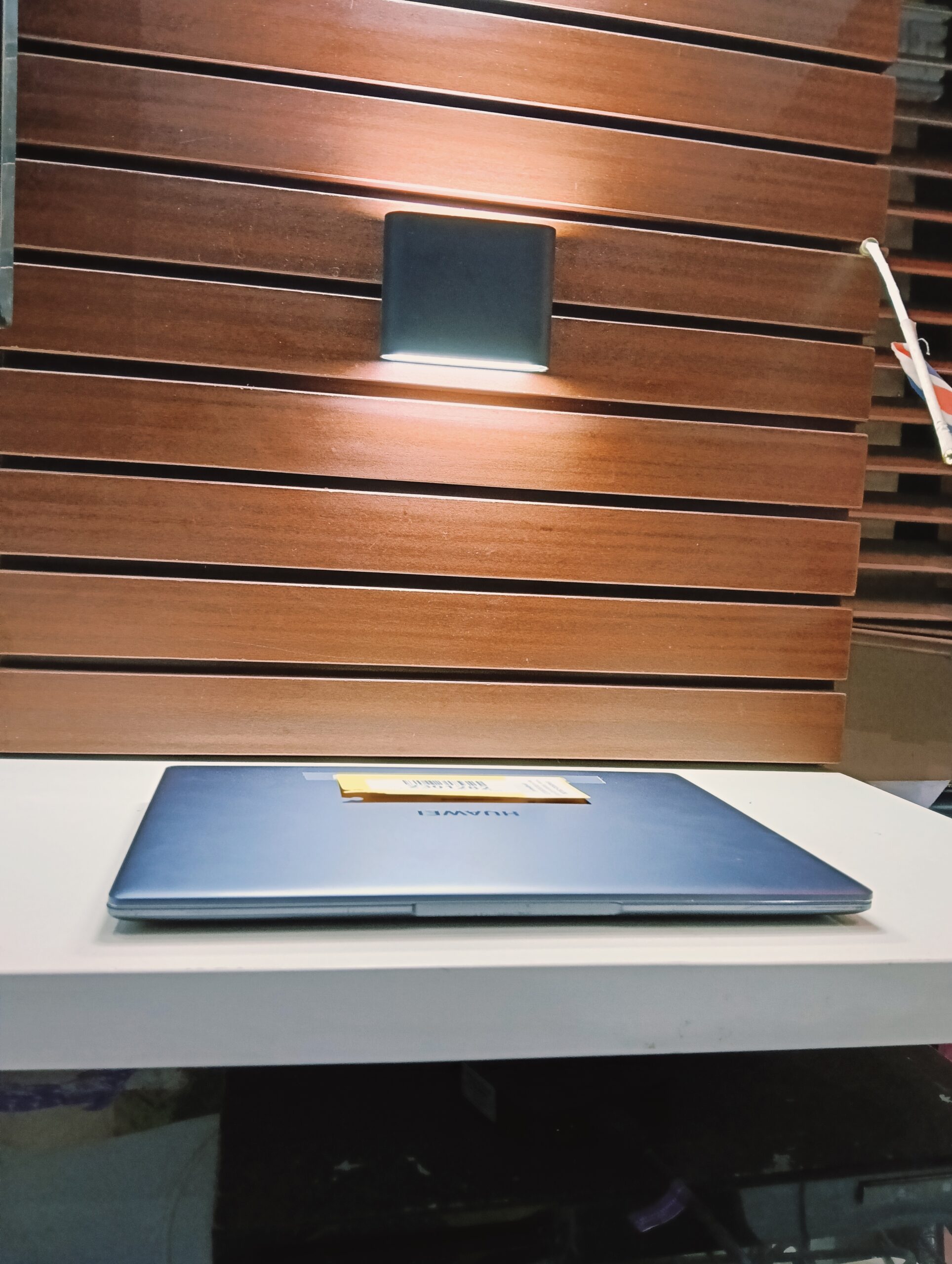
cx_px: 476
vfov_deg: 65.2
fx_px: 987
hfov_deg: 51.5
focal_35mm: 27
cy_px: 632
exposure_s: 1/30
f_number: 1.8
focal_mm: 3.98
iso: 800
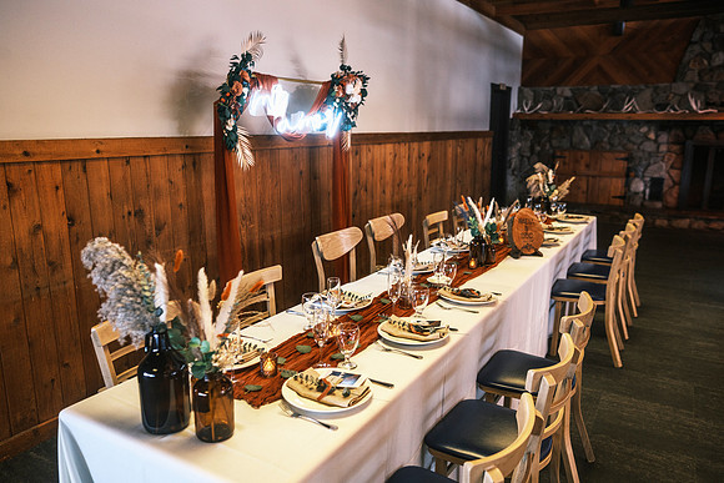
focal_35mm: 27
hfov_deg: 67.4
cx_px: 362
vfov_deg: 48.0
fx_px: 543
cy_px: 242
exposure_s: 1/180
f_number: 2
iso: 640
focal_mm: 18
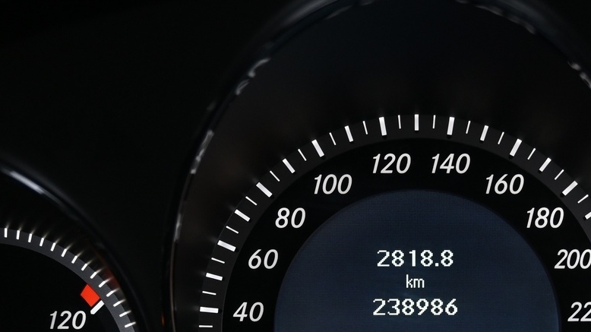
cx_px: 411
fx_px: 1154
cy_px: 358
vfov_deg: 15.9
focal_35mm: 74
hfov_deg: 28.5
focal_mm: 22.5
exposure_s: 1/40
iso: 800
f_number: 4
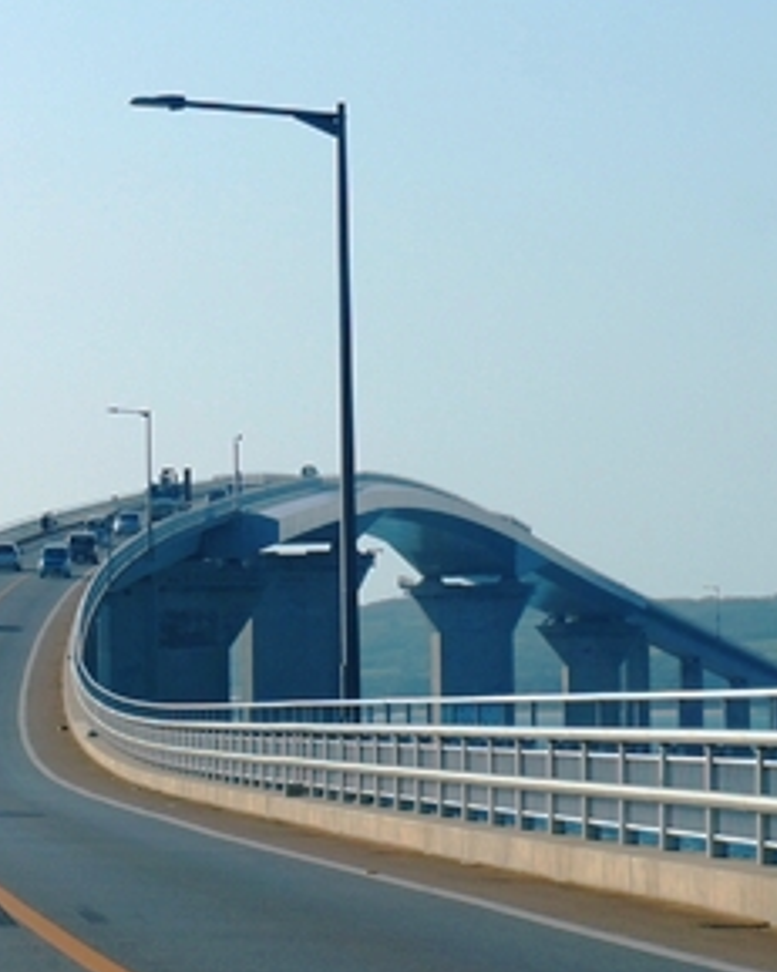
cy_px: 486
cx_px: 111
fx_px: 6163
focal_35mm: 214
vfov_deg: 9.0
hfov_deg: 7.2
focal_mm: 55
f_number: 9
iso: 200
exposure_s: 1/500
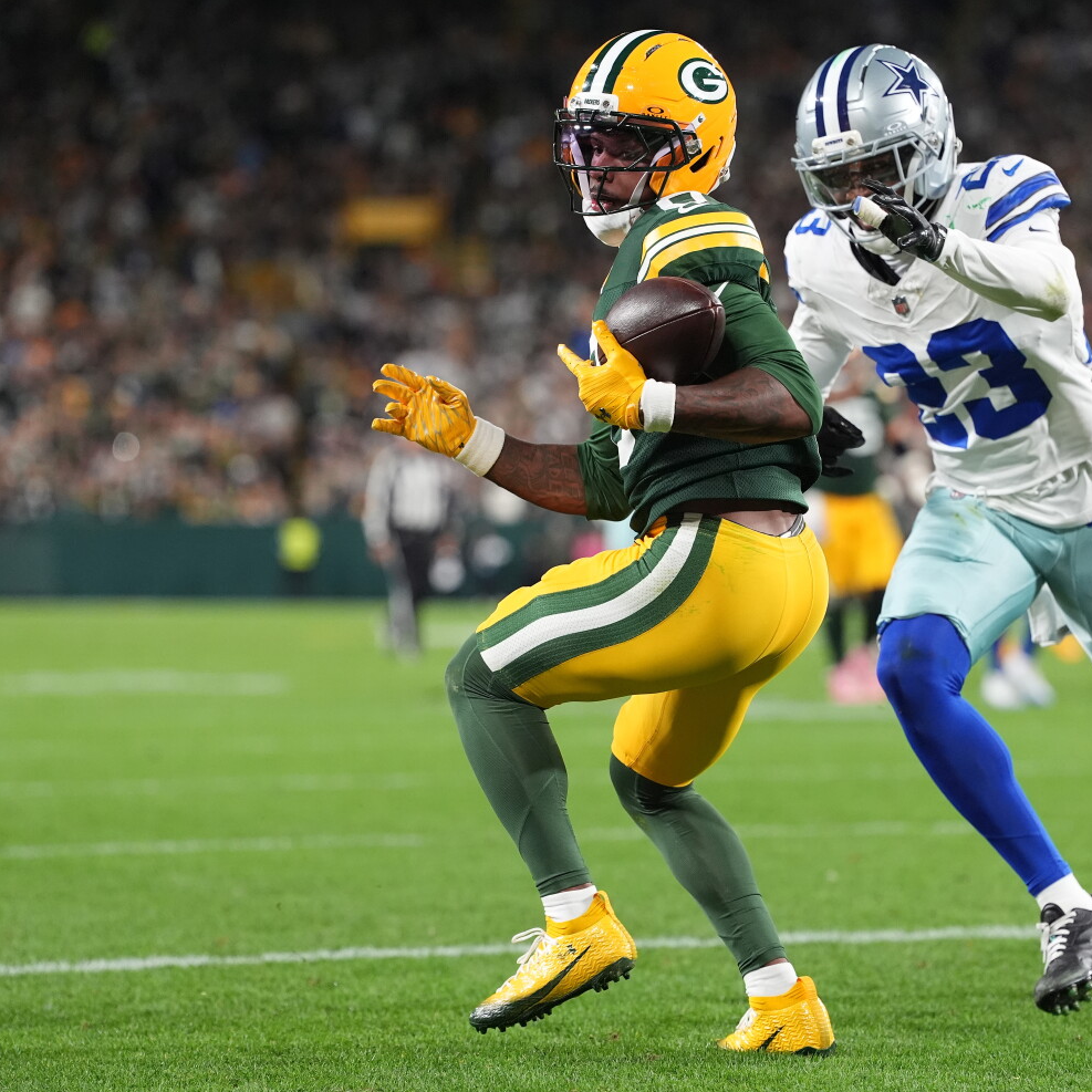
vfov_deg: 9.1
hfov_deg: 9.1
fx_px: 6853
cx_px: 573
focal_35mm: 192
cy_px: 547
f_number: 2.8
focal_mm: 150
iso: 3200
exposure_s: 1/2000
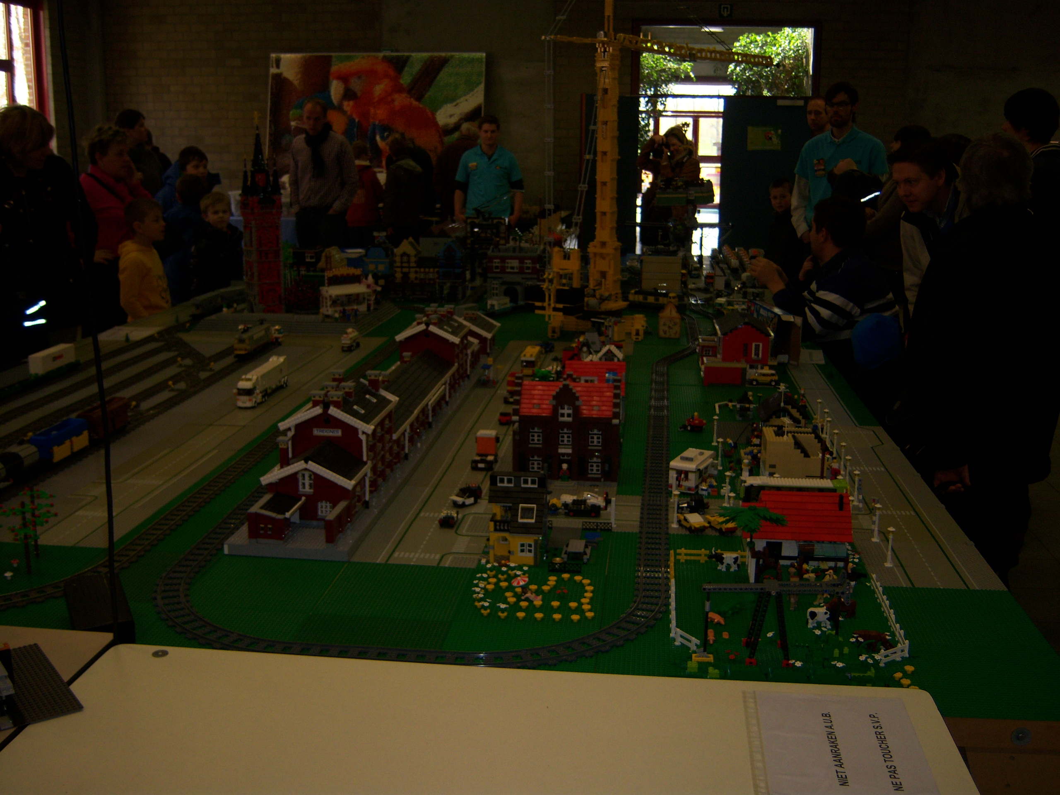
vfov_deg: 39.7
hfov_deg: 51.4
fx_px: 1102
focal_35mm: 36
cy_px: 398
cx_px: 530
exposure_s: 1/60
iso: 80
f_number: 2.8
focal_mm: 7.5
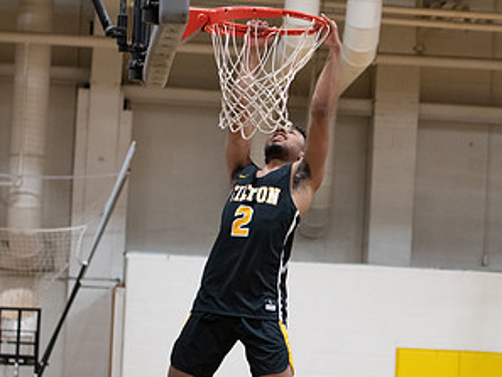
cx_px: 252
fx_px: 2220
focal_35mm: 153
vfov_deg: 9.6
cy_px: 379
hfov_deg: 12.9
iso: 2000
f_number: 2.8
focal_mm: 70
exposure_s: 1/200
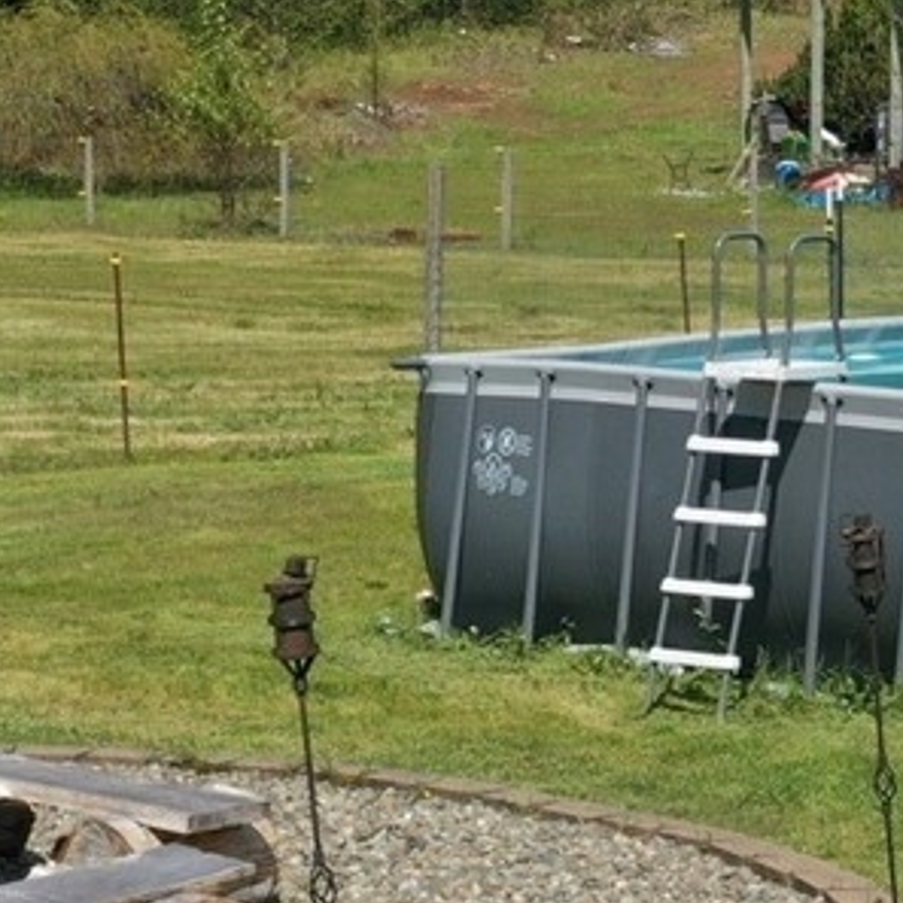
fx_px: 4014
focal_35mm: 136
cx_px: 537
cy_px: 485
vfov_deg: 12.8
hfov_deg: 12.8
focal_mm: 10.26
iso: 100
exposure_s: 1/500
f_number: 6.3
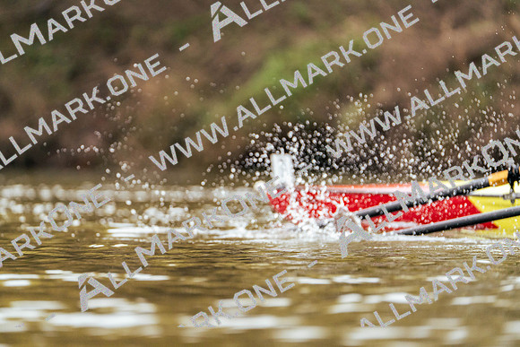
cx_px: 260
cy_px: 174
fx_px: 8668
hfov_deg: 3.4
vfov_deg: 2.3
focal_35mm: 600
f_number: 6.3
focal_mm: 600
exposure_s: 1/2000
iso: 2500
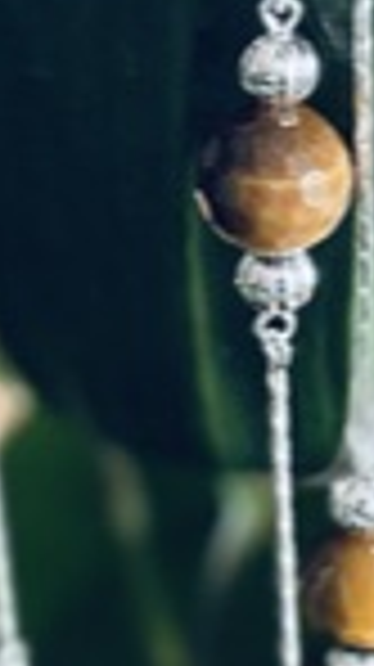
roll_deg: +3.5
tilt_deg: -28.9
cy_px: -266
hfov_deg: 13.1
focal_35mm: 92
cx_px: 142
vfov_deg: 20.6
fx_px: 1626
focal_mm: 4.2
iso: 125
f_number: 1.6
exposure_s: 1/50
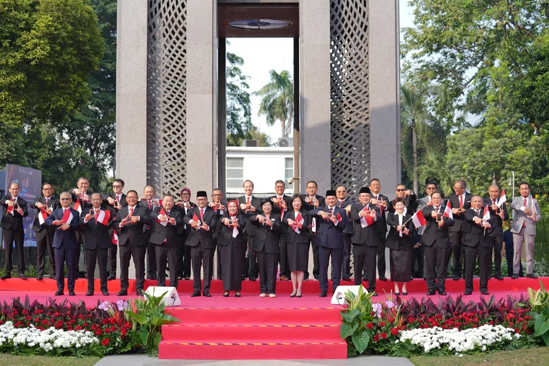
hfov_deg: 28.9
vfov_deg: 19.4
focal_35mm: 70
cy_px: 183
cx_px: 274
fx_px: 1067
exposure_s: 1/250
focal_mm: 70
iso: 50
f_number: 2.8
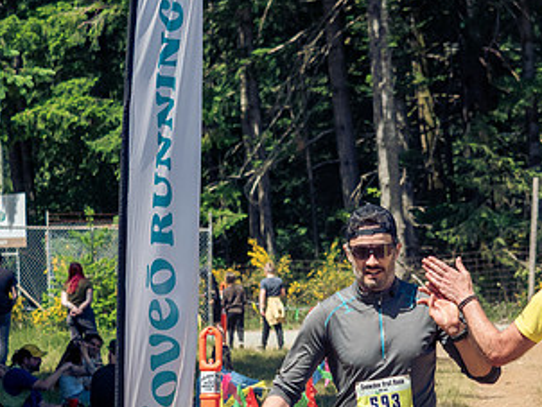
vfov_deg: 9.0
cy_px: 238
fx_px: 2586
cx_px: 468
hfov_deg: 11.9
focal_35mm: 165
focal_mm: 43
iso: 500
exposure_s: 1/3200
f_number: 2.8
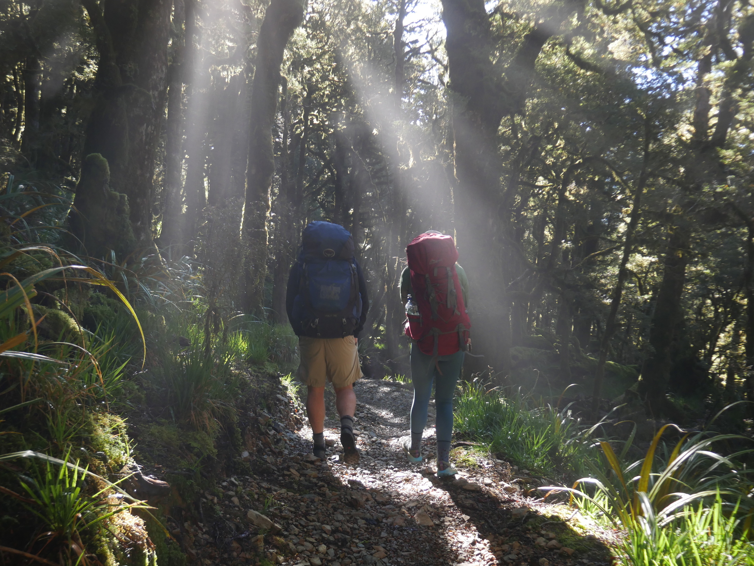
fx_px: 697
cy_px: 283
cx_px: 377
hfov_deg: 56.8
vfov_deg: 44.2
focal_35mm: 32
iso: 400
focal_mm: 16
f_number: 3.6
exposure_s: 1/125
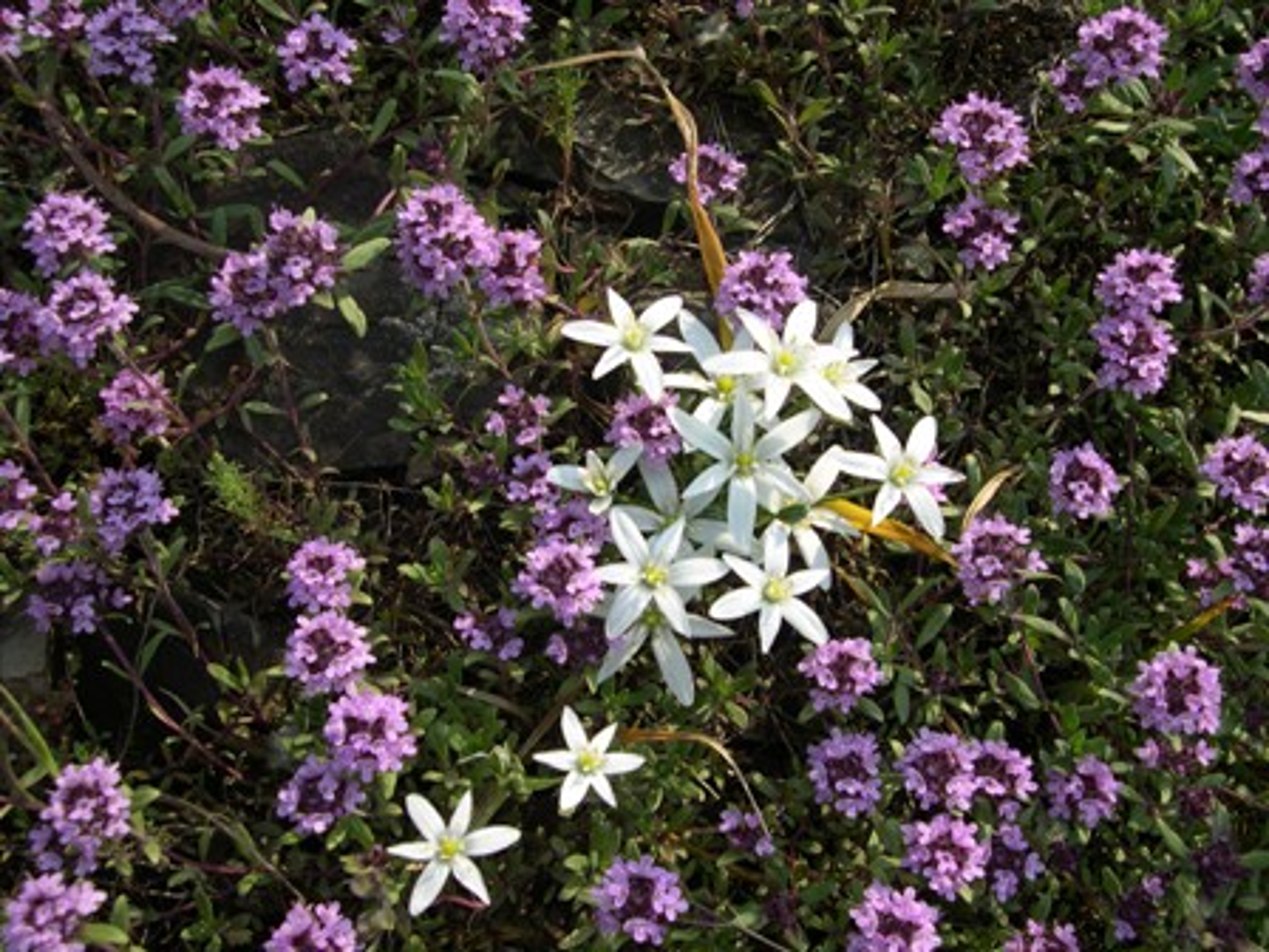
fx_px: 1393
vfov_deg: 37.7
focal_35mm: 38
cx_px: 634
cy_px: 476
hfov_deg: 49.0
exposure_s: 1/113
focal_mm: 8
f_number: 7.6
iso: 100
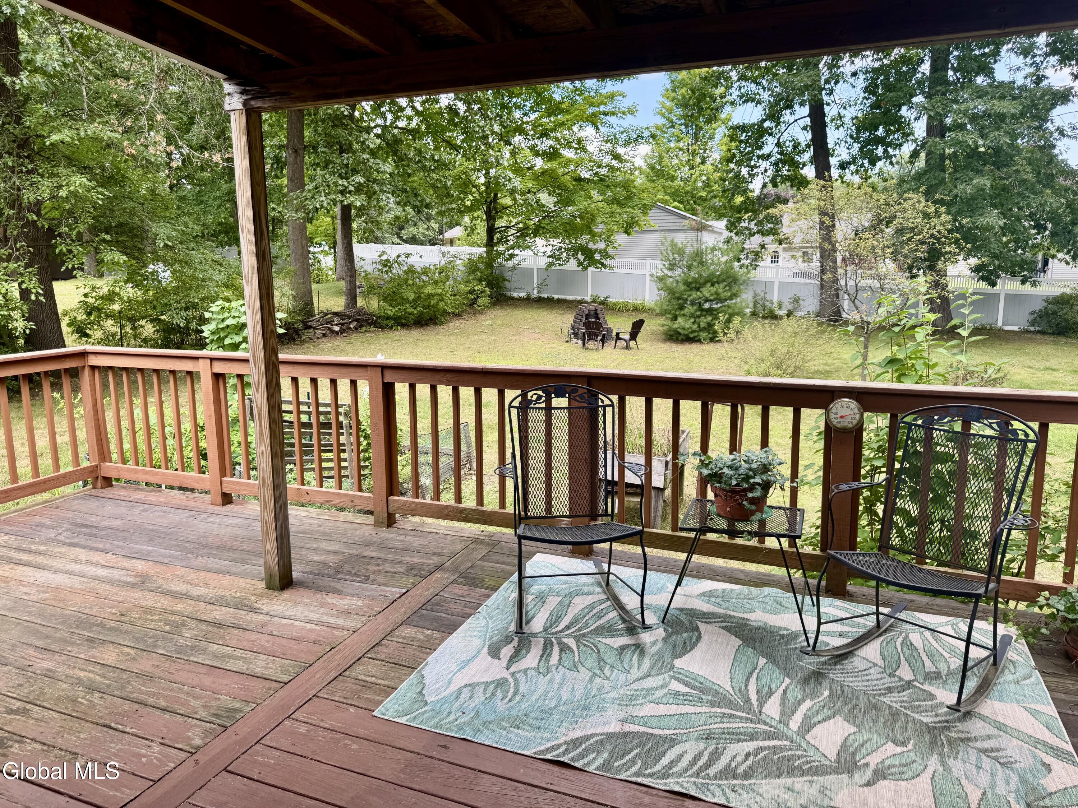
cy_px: 404
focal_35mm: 24
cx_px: 539
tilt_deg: -9.1
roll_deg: +0.5
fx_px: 747
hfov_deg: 71.6
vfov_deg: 56.8
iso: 80
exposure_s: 1/488
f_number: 1.78
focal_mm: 6.76
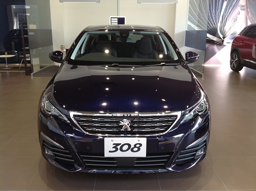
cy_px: 96
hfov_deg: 52.7
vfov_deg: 40.6
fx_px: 259
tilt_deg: -12.1
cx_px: 128
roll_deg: -0.5
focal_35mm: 35
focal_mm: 4.28
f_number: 2.4
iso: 50
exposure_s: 1/60
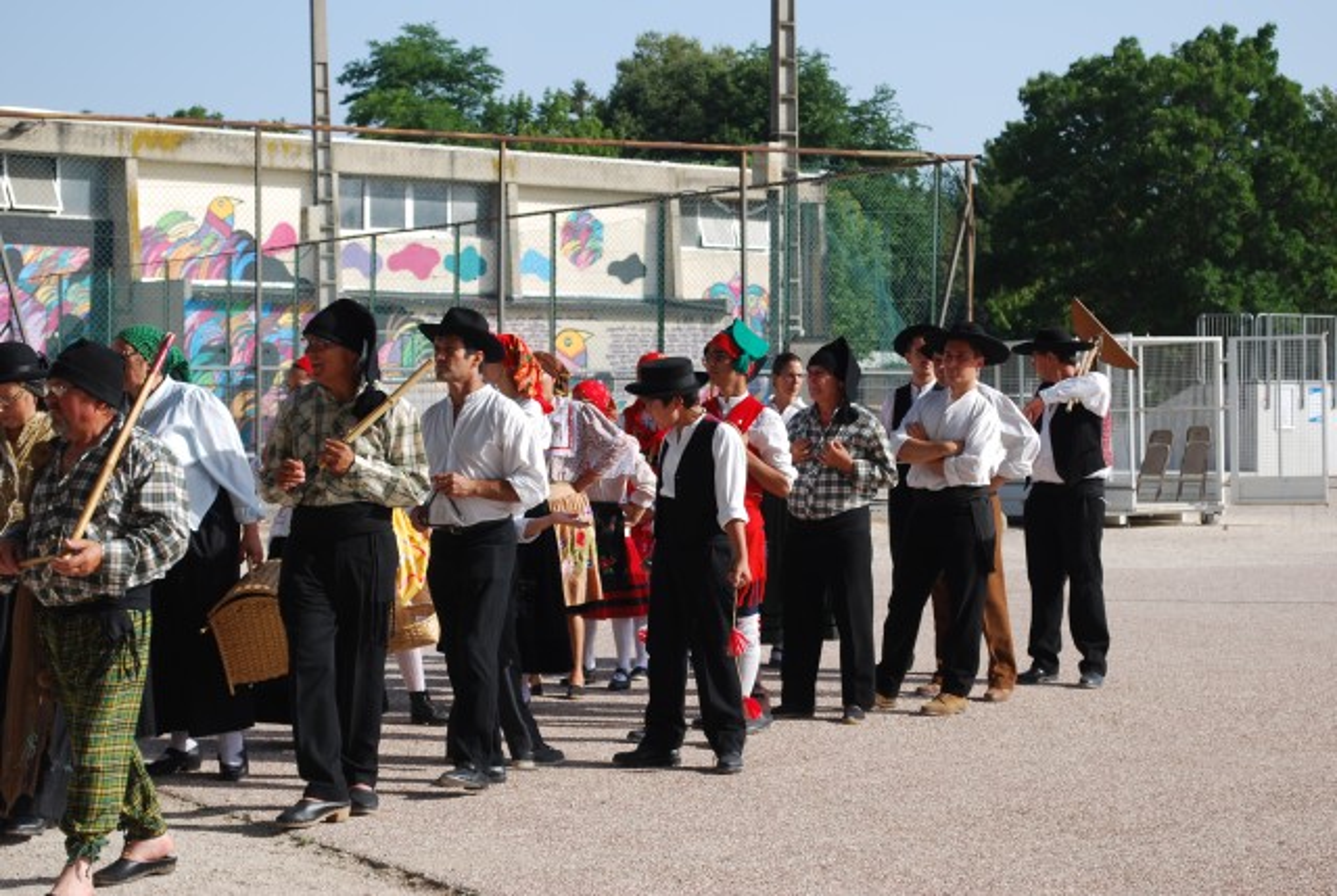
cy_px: 448
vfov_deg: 16.6
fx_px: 3069
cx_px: 668
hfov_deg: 24.6
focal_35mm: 82
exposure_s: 1/200
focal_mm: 55
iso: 100
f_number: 7.1
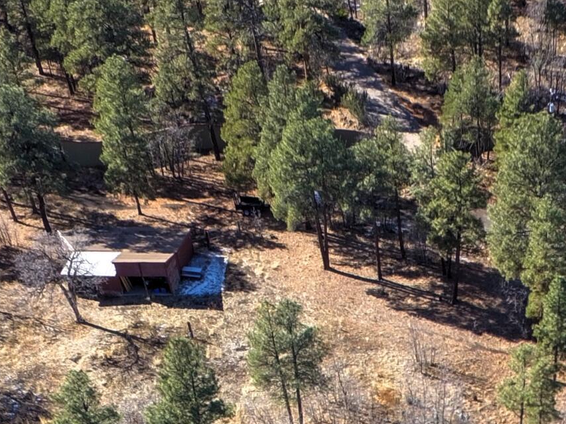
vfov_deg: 17.8
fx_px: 1145
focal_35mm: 70
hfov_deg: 26.9
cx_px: 505
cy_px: 706
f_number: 2.8
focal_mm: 3.6
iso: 100
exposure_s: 1/194
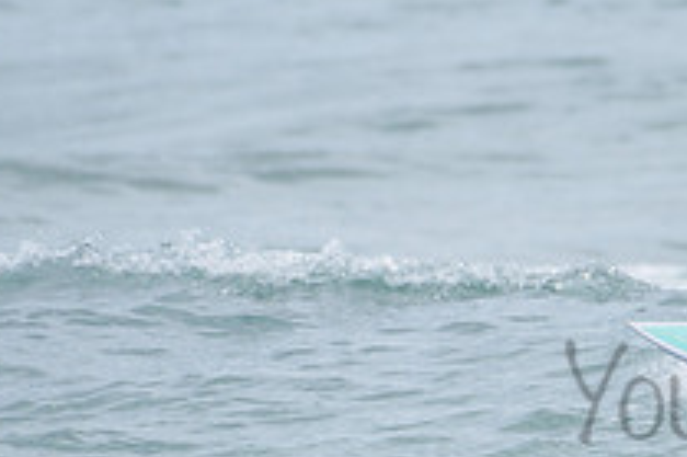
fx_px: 32453
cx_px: 1029
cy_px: 324
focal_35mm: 1702
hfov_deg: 1.2
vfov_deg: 0.8
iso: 200
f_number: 5.6
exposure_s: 1/2000
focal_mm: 500
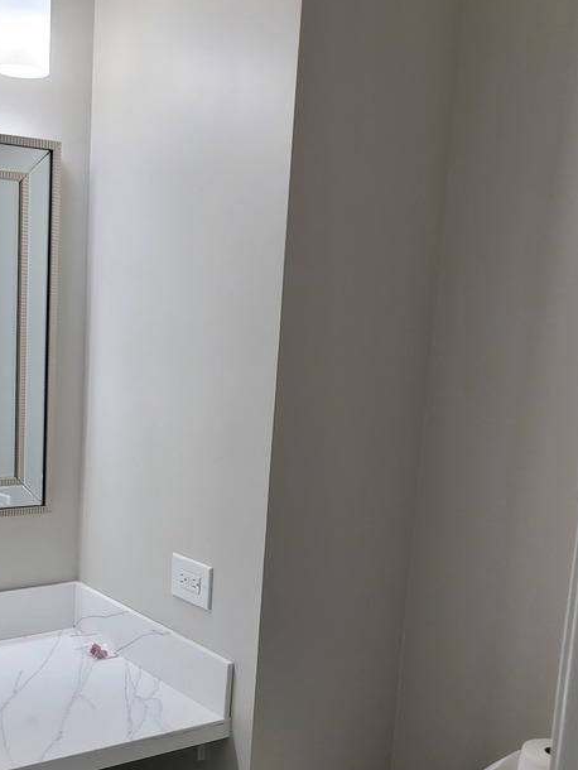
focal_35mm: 46
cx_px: 169
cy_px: 512
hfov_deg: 31.2
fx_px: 1023
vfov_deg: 40.7
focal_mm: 5.4
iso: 64
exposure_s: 1/120
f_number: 1.8
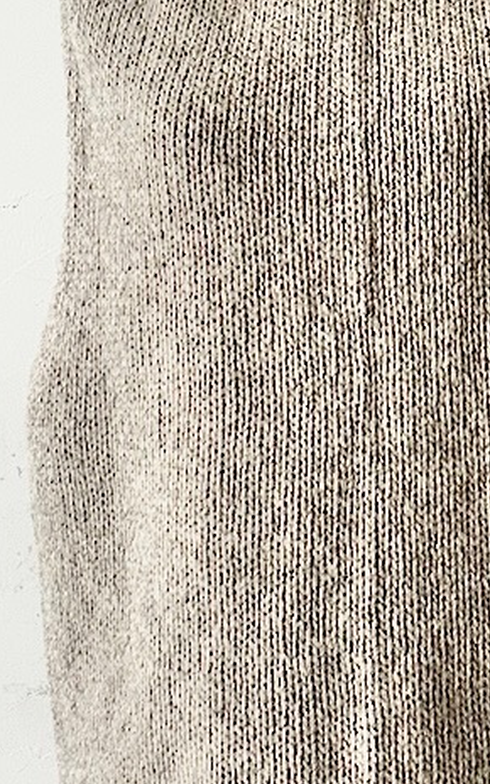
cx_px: 358
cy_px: 189
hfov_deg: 17.1
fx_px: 1624
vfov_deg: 26.8
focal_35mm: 76
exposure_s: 1/60
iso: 320
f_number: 1.5
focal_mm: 5.7
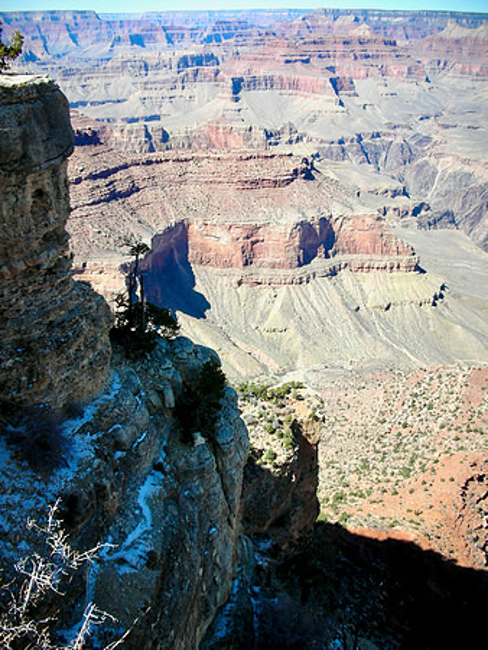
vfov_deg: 52.6
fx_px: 657
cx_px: 244
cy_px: 325
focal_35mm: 35
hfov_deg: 40.7
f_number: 3
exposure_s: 1/406
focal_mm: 5.8
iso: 50
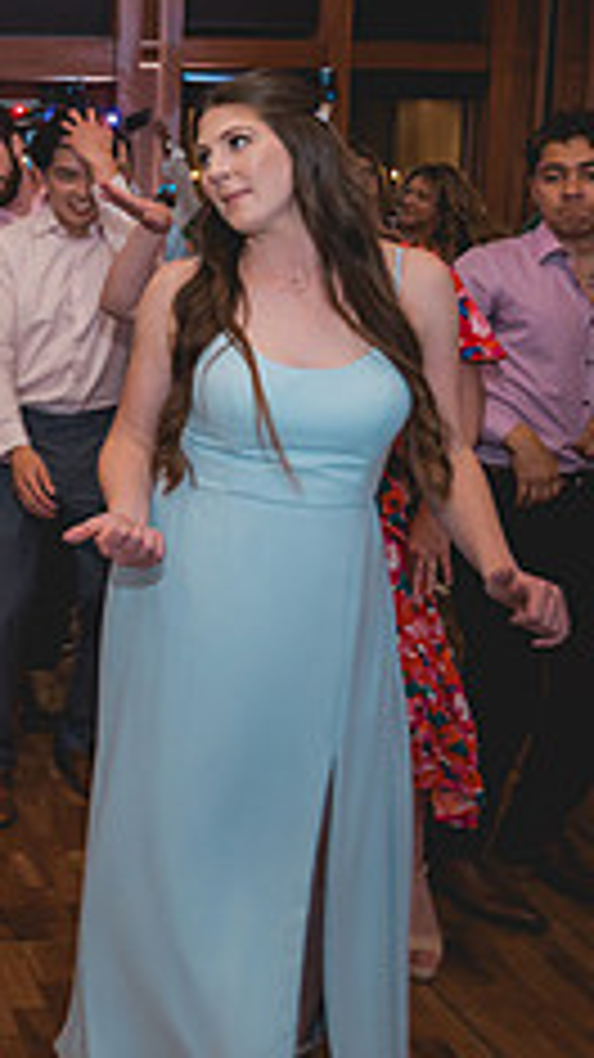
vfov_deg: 45.9
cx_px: -225
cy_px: 380
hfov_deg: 23.2
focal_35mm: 44
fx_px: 1233
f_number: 2.8
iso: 2500
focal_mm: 17
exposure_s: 1/50
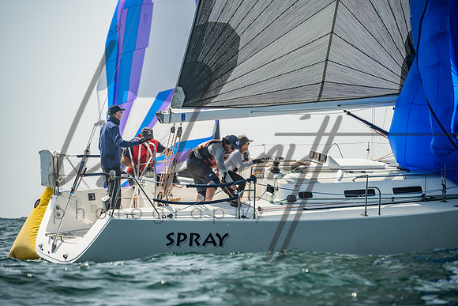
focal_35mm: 207
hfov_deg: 9.9
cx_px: 224
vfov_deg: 6.6
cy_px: 153
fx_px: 2639
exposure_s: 1/800
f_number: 6.3
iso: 320
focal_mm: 200
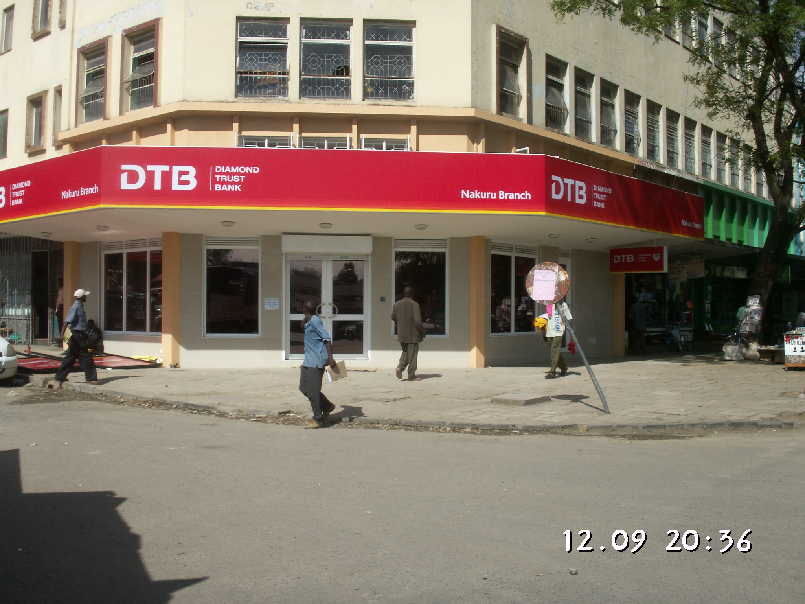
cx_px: 402
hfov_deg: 50.1
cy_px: 302
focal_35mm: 37
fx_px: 860
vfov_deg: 38.7
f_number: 7.1
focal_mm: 7.7
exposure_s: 1/250
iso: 50
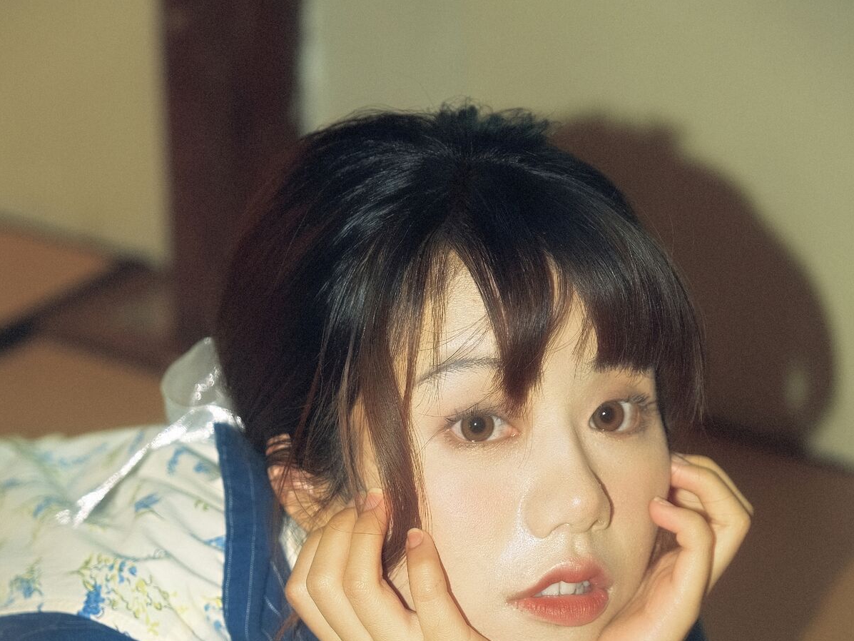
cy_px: 560
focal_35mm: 120
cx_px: 427
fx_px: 2961
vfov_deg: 12.3
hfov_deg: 16.4
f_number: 2.8
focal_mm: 55
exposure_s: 1/60
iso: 200
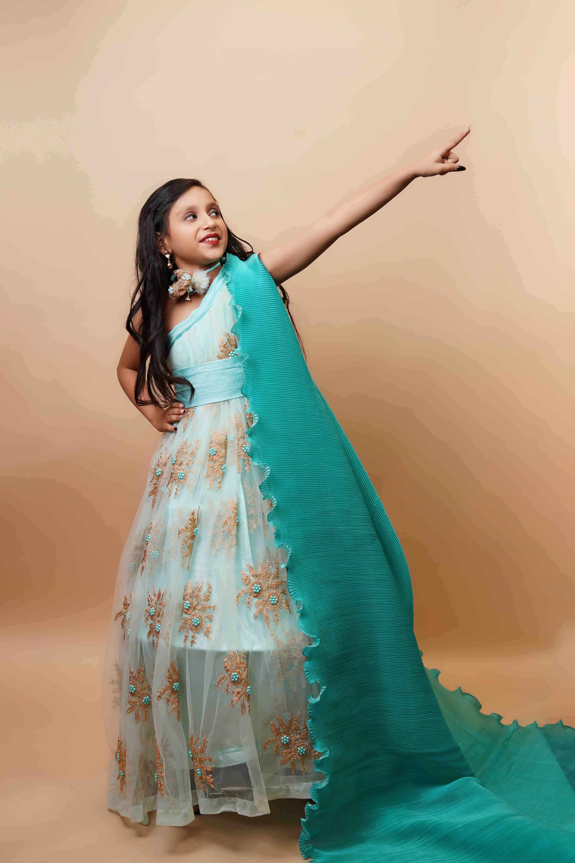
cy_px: 432
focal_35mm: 50
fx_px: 1198
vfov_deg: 39.6
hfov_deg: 27.0
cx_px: 288
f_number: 2.8
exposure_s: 1/200
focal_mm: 50
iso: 400
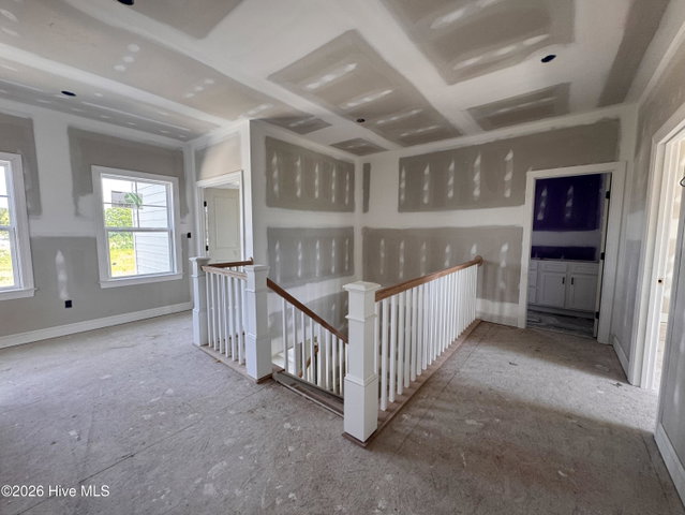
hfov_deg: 102.0
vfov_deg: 85.7
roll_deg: +0.0
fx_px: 277
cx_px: 342
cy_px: 258
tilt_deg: -5.4
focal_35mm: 14
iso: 160
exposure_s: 1/99
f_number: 2.2
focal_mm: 2.22
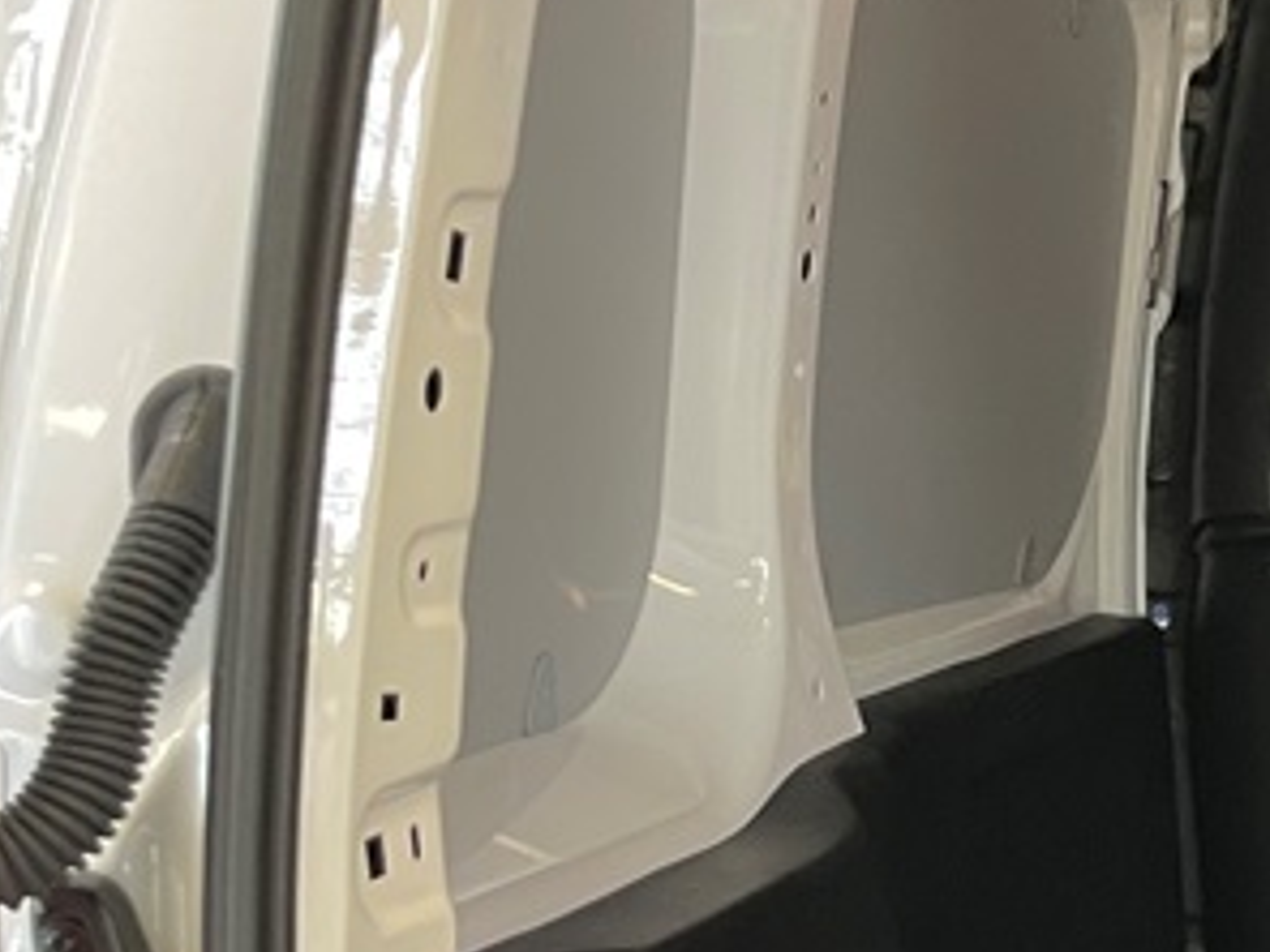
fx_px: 3302
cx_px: 1866
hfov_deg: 19.2
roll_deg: +1.8
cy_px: 1068
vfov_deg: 15.9
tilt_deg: -16.3
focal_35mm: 90
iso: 250
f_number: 1.6
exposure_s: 1/60
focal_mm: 4.2
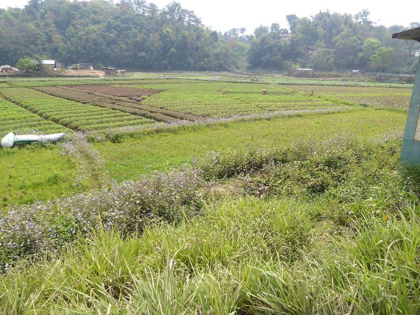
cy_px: 158
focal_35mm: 25
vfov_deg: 54.9
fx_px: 303
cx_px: 210
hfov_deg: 69.4
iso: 80
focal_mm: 4.3
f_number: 3.3
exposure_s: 1/320
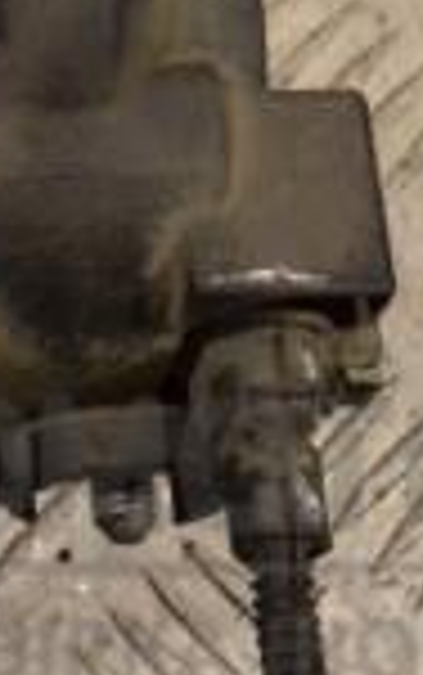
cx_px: -513
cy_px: -135
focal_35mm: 159
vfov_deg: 12.8
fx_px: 2927
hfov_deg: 7.8
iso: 3200
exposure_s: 1/400
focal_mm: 26
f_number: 10
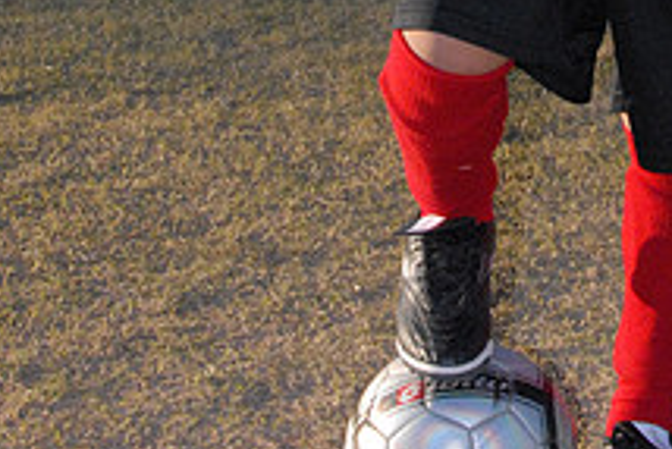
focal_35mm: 142
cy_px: -254
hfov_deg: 14.3
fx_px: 2659
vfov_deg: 9.4
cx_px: 590
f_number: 20
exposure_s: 1/250
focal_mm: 35
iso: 1600
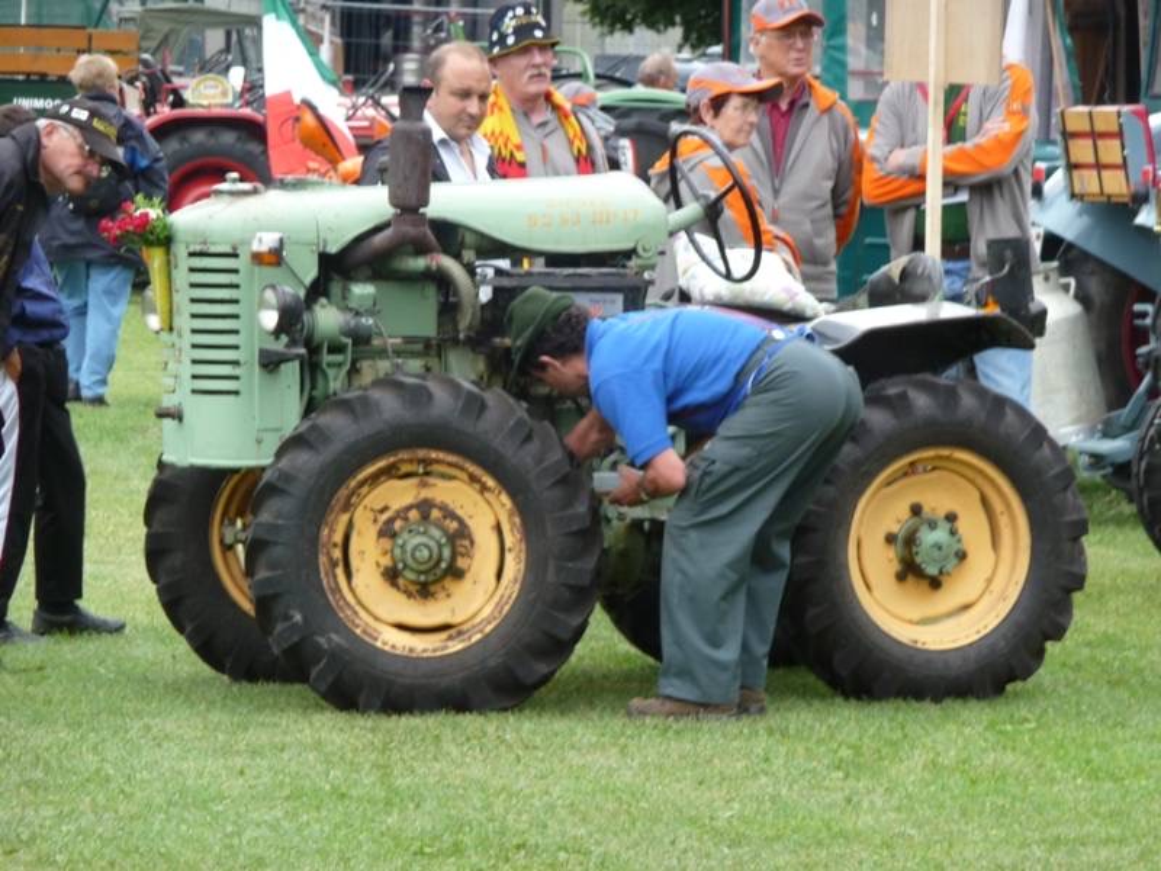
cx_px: 580
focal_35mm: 280
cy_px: 436
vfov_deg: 5.3
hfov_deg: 7.1
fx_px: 9391
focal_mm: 47
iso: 160
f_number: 4.9
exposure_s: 1/125
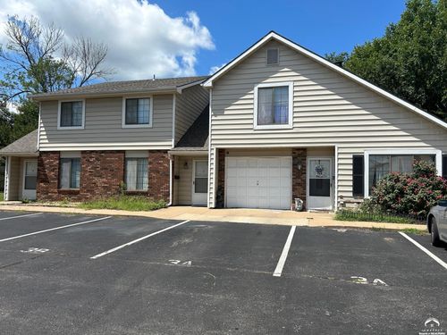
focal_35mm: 26
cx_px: 224
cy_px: 168
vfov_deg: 53.1
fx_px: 336
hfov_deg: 67.3
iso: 50
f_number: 1.5
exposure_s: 1/5076
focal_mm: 5.7
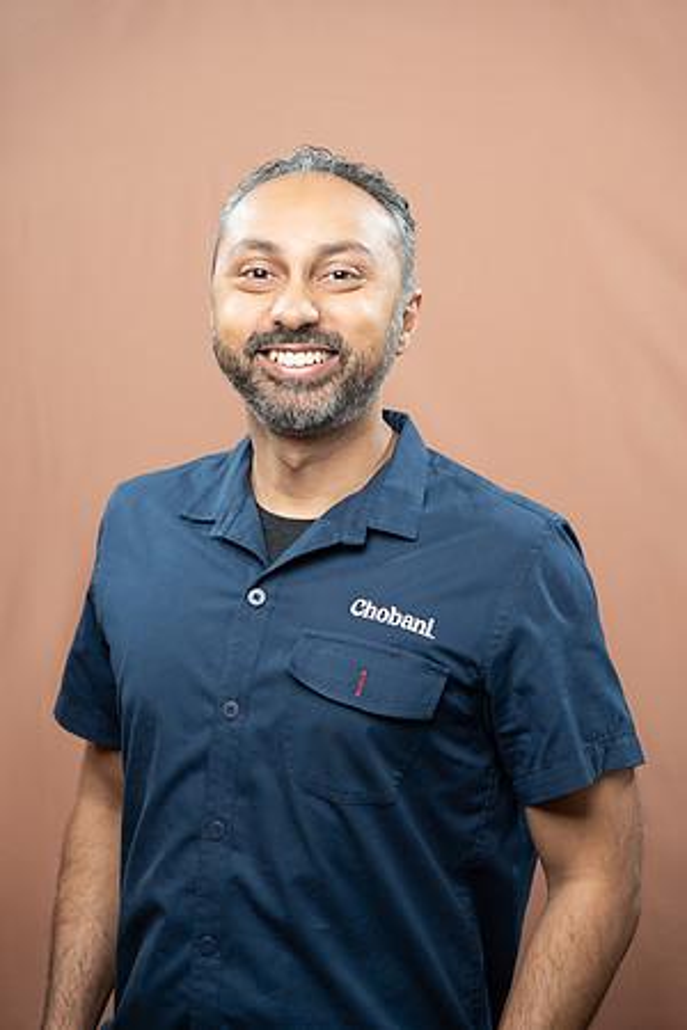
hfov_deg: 16.5
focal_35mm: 83
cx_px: 344
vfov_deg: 24.5
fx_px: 2376
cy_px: 515
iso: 320
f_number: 4
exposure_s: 1/160
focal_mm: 83
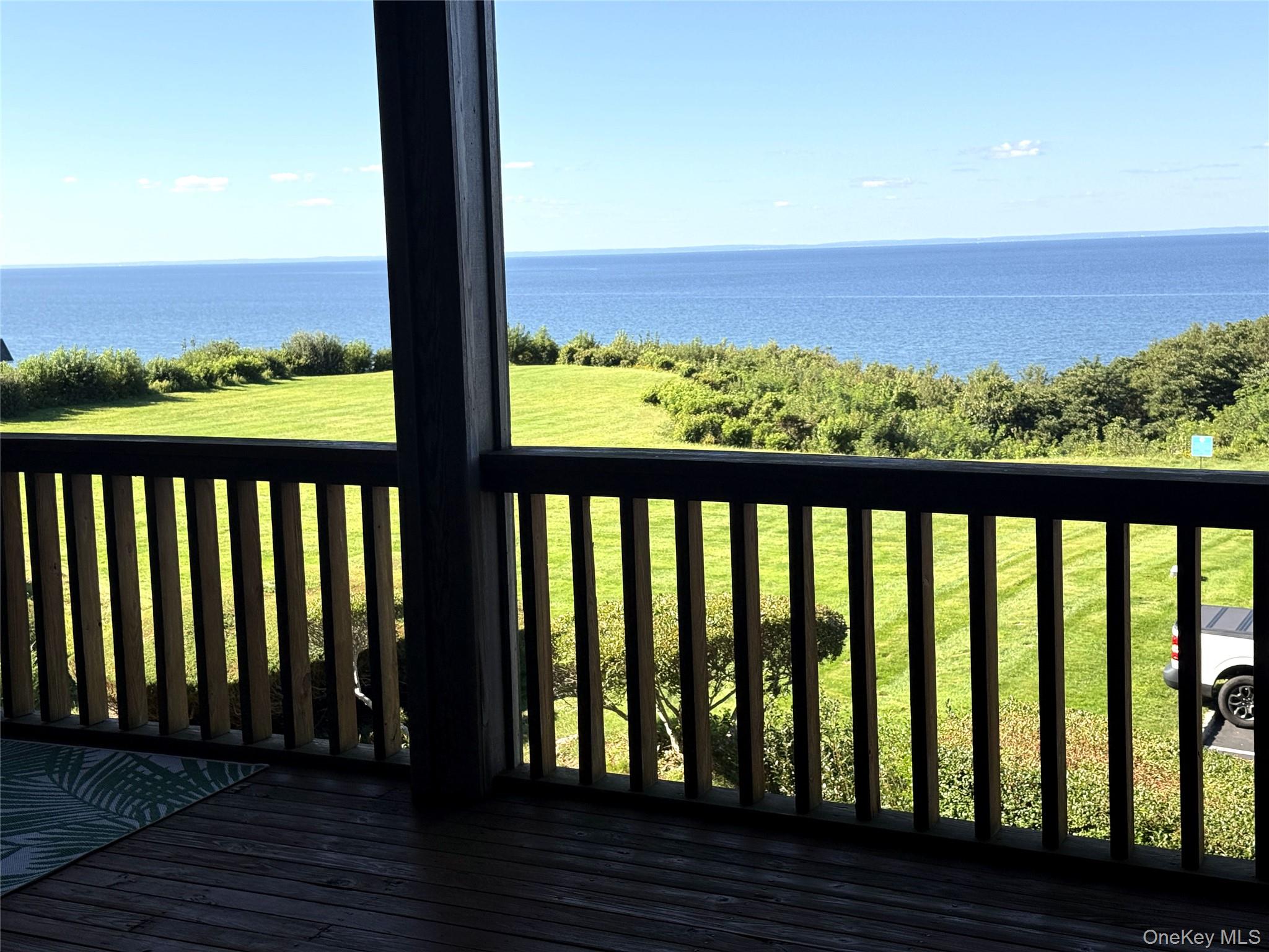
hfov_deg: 39.7
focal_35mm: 48
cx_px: 634
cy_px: 476
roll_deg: +1.8
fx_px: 1760
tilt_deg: -6.5
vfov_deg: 30.3
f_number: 1.78
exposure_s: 1/2494
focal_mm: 6.76
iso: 64
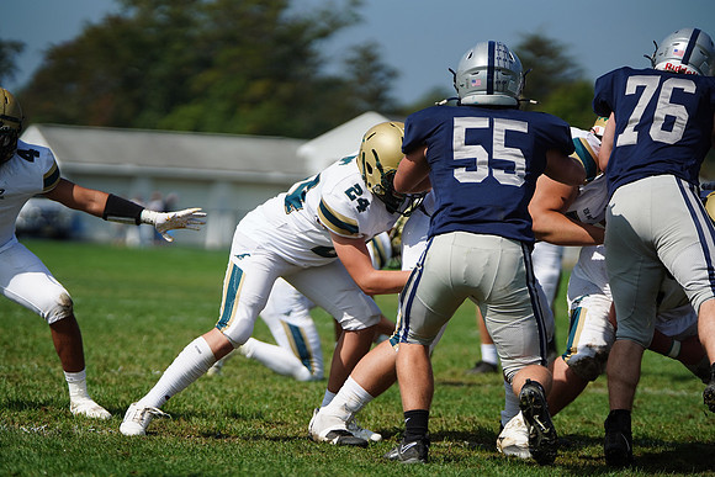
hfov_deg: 9.8
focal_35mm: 209
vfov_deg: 6.6
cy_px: 238
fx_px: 4152
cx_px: 358
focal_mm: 209
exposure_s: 1/8000
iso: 400
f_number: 2.8
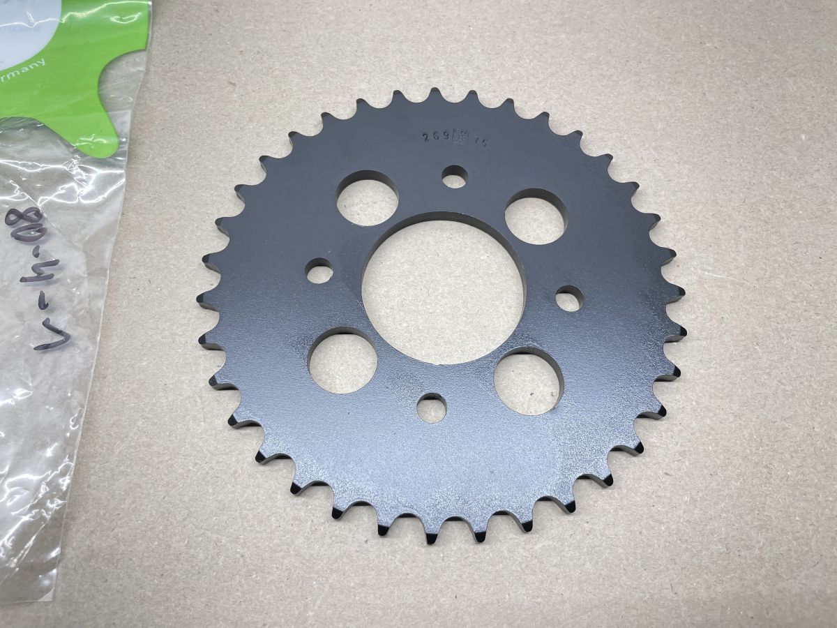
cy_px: 314
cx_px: 418
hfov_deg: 67.3
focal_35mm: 26
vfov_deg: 53.1
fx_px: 629
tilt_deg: -68.6
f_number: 1.6
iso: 80
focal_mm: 4.2
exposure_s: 1/100
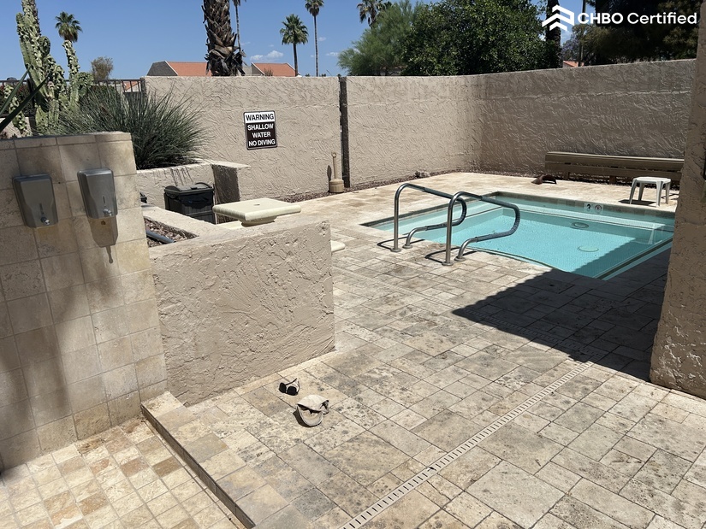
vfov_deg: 53.1
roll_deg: +2.1
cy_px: 264
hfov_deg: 67.3
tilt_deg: -17.2
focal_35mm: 26
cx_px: 353
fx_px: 530
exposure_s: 1/11364
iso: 50
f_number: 1.5
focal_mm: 5.7
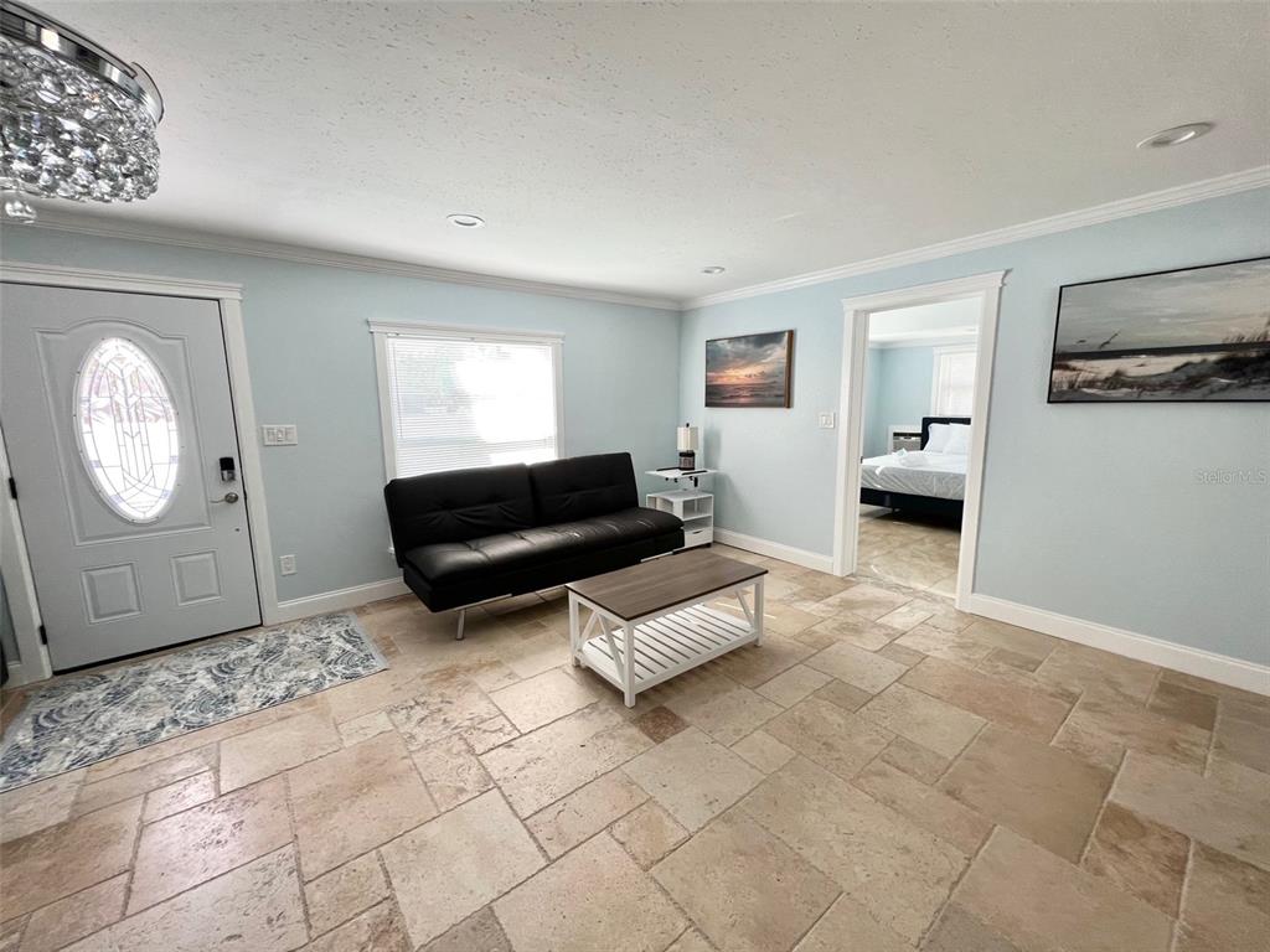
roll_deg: +0.8
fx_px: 477
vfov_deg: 89.9
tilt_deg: -8.7
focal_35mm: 13
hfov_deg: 106.2
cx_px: 635
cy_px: 476
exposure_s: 1/120
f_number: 1.8
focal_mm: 1.57
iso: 80
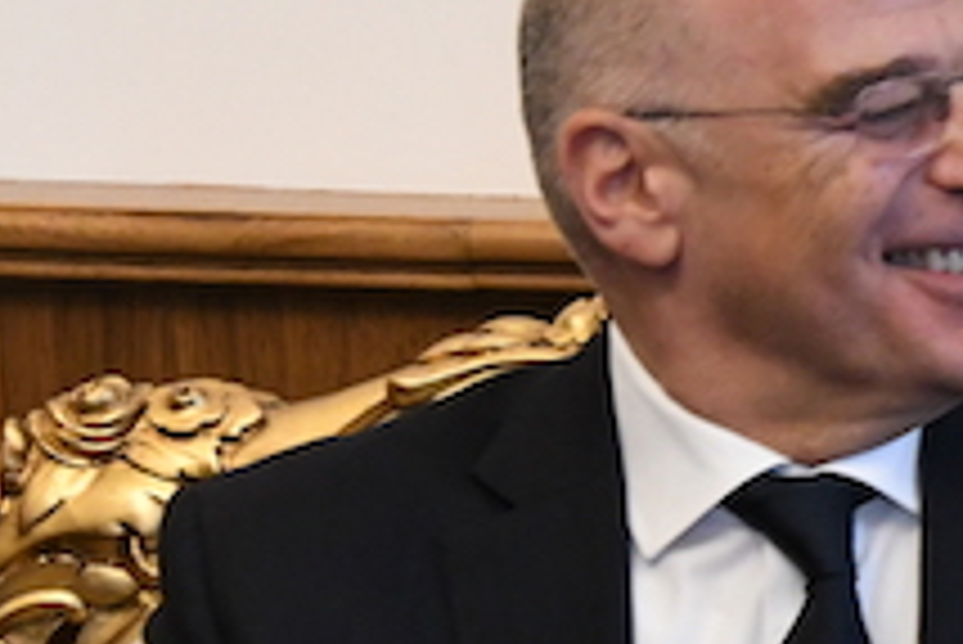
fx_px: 6290
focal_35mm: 235
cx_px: 2390
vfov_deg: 5.8
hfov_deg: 8.0
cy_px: 716
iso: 4000
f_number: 5
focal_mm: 42
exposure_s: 1/100
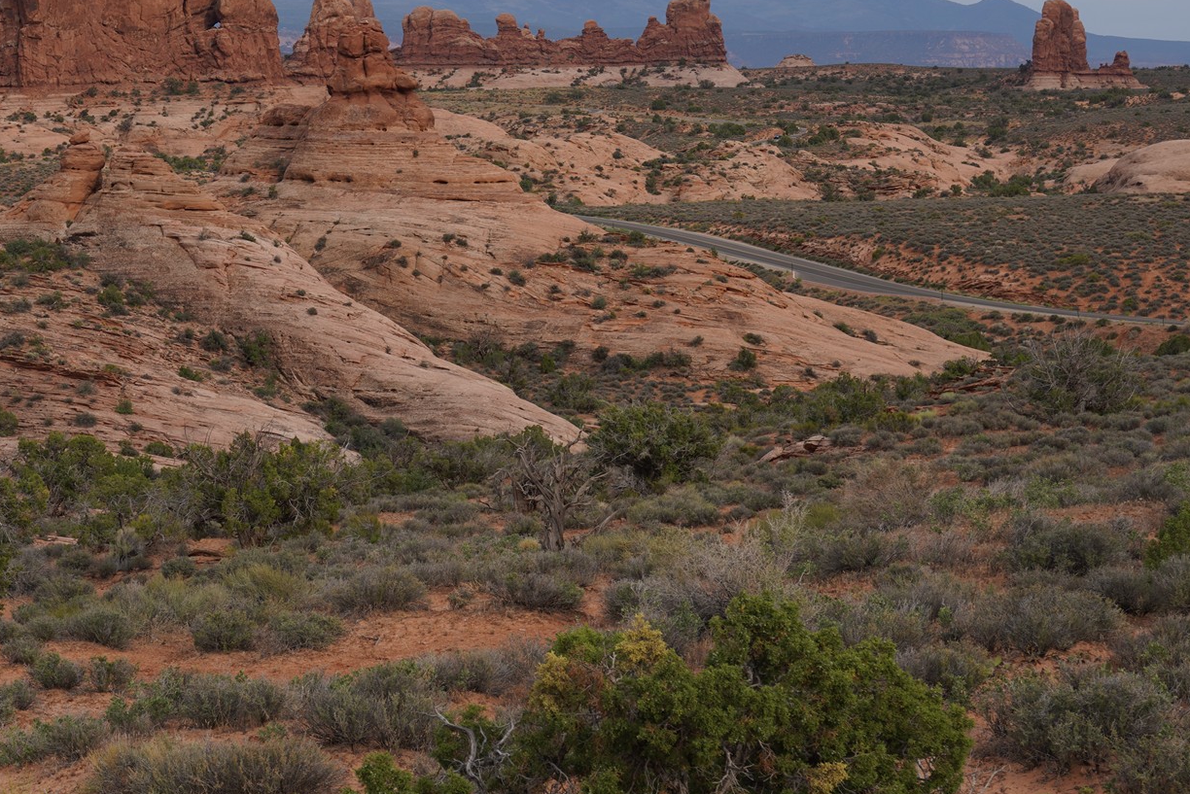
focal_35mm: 98
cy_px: 332
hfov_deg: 20.7
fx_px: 3240
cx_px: 363
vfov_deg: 14.0
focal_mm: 60
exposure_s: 1/100
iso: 100
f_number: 11
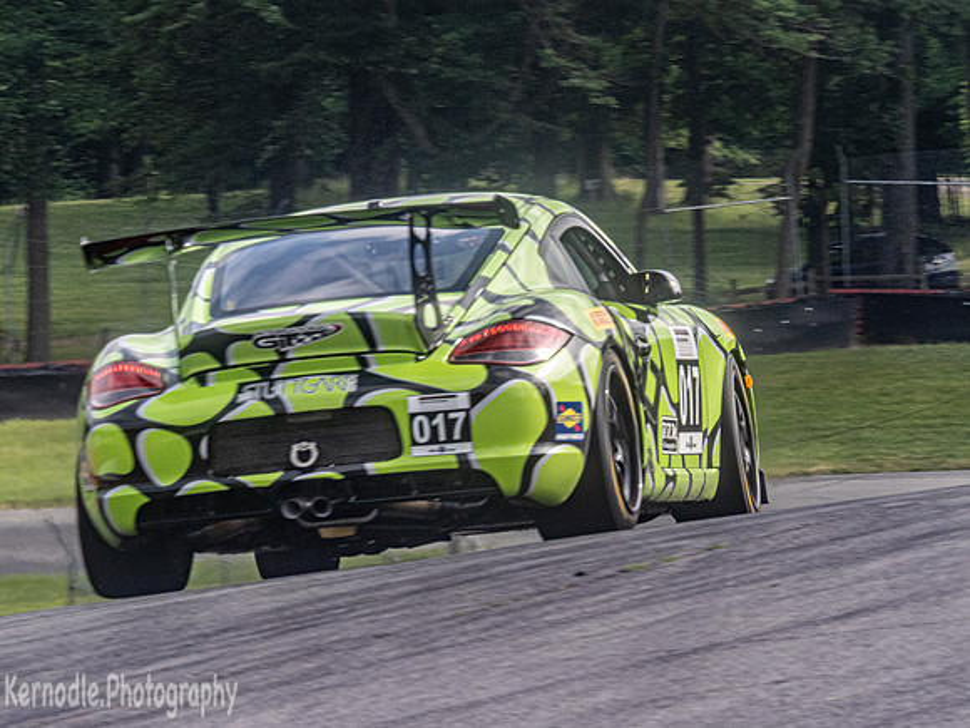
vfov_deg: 3.4
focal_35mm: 440
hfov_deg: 4.5
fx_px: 12324
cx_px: 412
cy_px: 356
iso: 400
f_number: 18
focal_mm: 190
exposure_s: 1/160
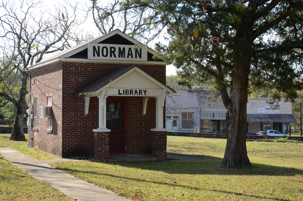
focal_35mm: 74
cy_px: 102
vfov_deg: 18.3
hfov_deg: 27.4
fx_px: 622
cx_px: 155
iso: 250
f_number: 6.3
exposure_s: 1/400
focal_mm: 48
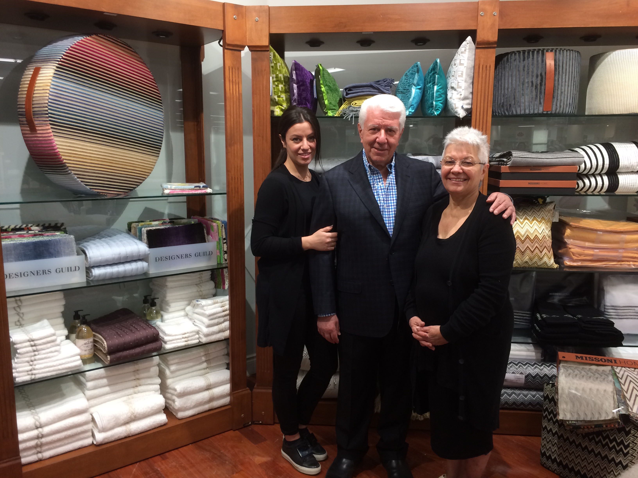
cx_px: 319
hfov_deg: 61.7
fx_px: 534
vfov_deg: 48.2
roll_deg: -0.7
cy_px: 239
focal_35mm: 29
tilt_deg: -9.4
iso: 40
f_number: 2.2
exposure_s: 1/30
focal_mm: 4.15
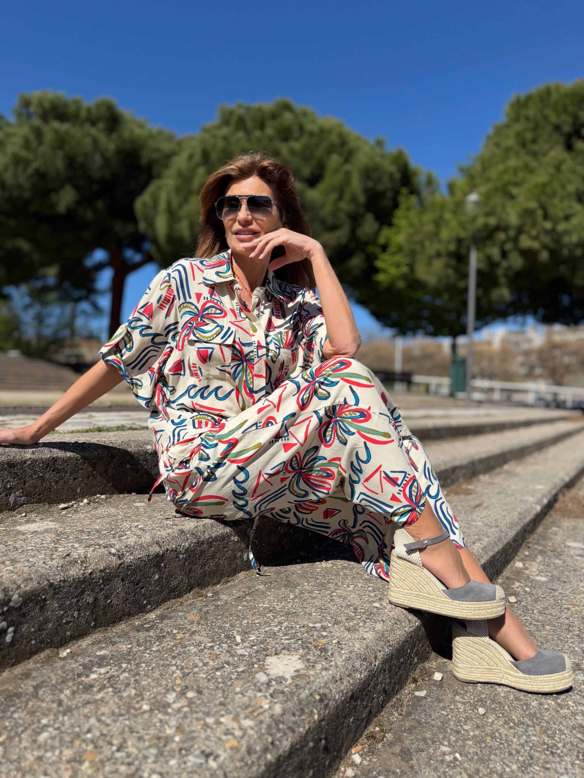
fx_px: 540
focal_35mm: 24
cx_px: 292
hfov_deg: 56.8
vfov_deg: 71.6
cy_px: 389
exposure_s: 1/6173
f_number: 1.78
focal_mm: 6.76
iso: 80
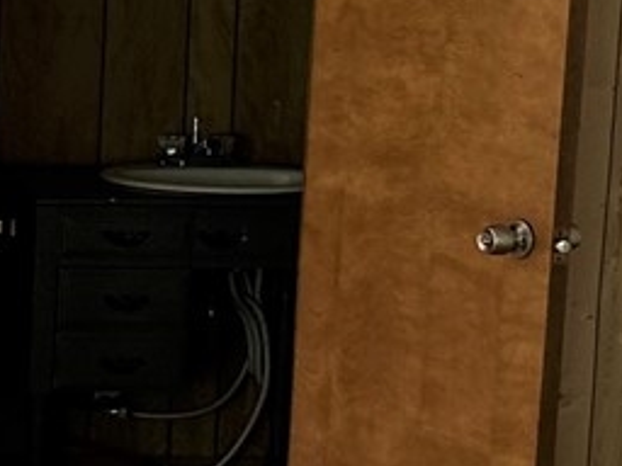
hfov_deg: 10.6
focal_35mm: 150
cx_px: -1033
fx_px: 2695
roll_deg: +0.3
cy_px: 252
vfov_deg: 9.9
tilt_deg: -7.9
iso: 64
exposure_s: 1/197
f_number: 1.78
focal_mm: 6.86
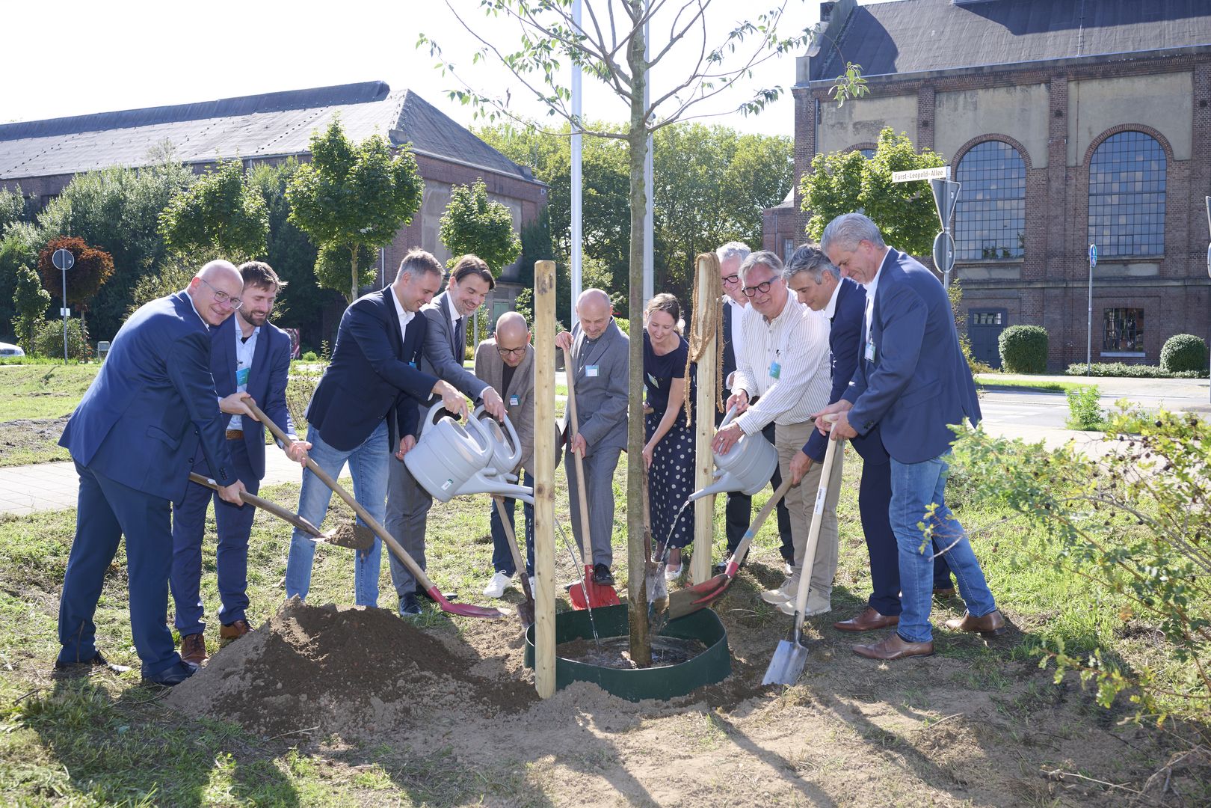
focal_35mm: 35
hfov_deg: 54.4
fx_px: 1177
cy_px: 404
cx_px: 606
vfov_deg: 37.9
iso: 100
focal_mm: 35
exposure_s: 1/125
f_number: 6.3
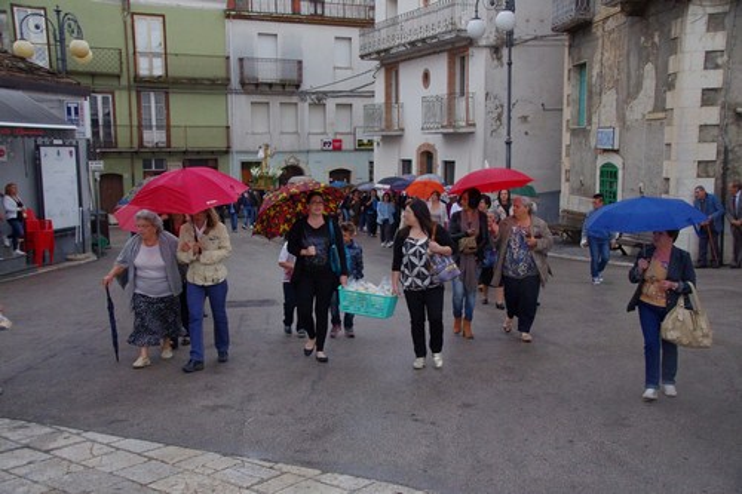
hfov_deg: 49.6
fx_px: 804
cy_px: 247
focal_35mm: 39
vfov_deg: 34.2
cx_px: 371
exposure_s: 1/160
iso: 2500
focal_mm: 26
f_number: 6.3
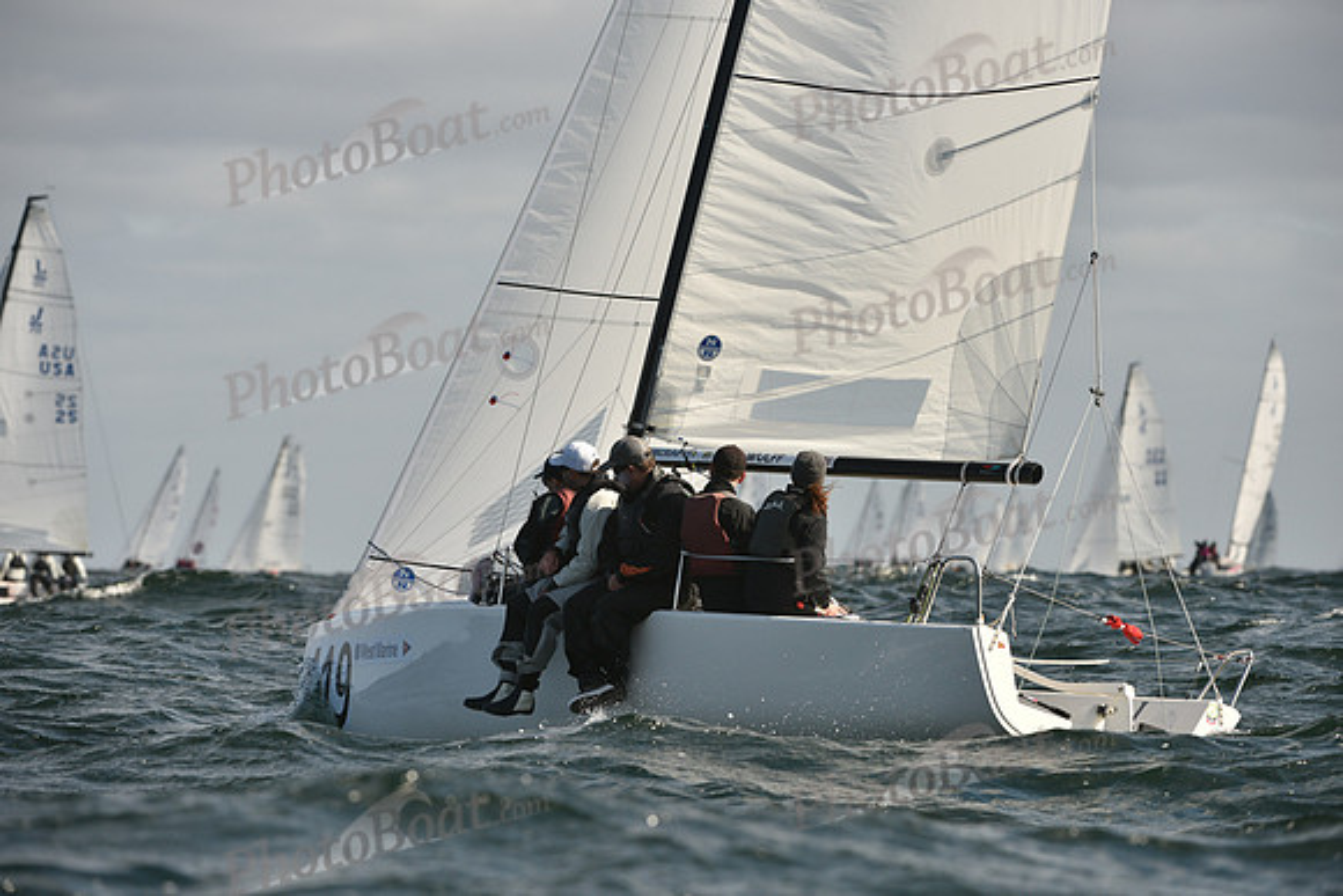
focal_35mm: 280
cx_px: 672
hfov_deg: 7.4
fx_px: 10448
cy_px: 448
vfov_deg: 4.9
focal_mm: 280
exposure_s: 1/1600
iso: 320
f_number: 7.1
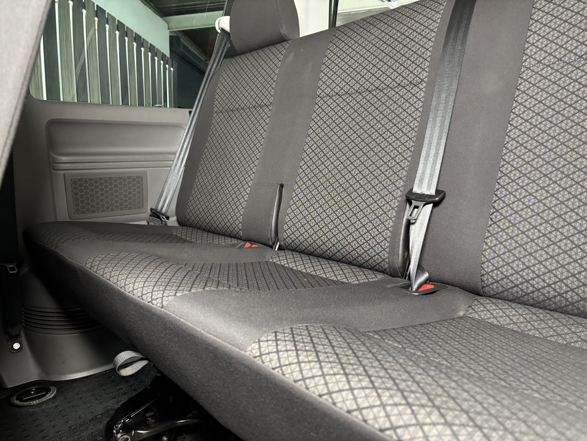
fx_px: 441
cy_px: 220
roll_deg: +0.7
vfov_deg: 53.1
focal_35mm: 26
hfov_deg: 67.3
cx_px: 294
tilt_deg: -7.8
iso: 320
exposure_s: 1/50
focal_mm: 5.96
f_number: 1.6
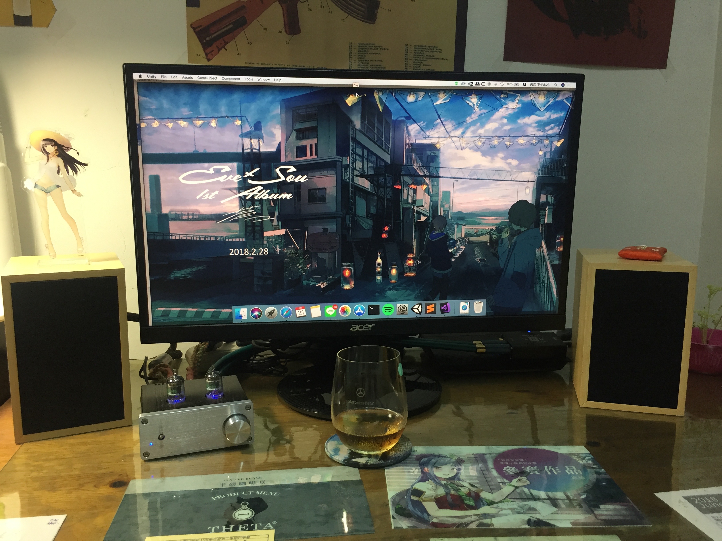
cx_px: 361
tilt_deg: -9.0
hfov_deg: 61.7
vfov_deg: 48.2
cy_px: 270
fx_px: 605
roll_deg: -1.8
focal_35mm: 29
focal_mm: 4.15
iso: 80
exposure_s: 1/30
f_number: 2.2
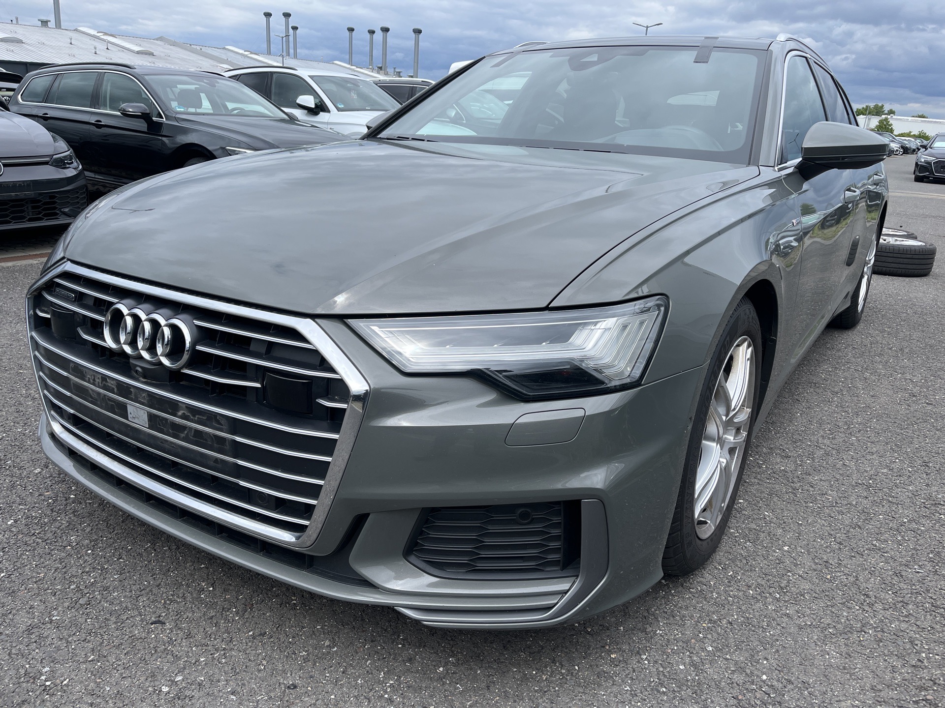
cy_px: 354
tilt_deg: -19.2
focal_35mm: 26
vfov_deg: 53.1
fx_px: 710
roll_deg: -3.7
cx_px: 472
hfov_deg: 67.3
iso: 50
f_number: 1.6
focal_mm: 5.1
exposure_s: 1/2268
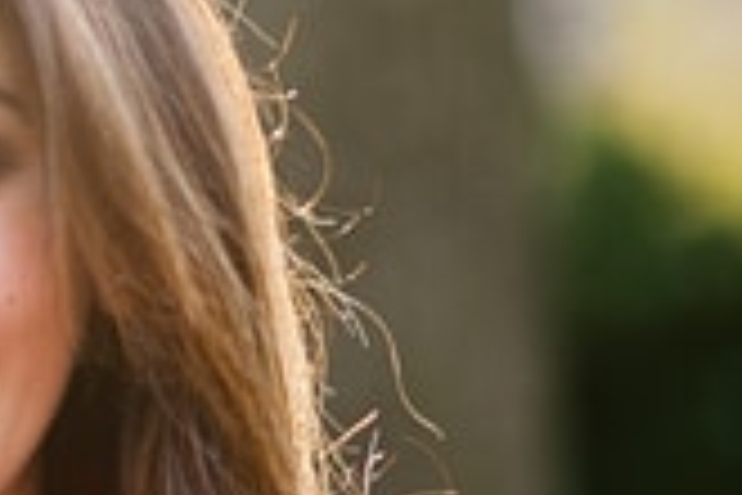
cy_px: 616
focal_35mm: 465
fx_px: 9583
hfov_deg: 4.3
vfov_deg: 3.0
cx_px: -1102
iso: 160
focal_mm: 85
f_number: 2.2
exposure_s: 1/250
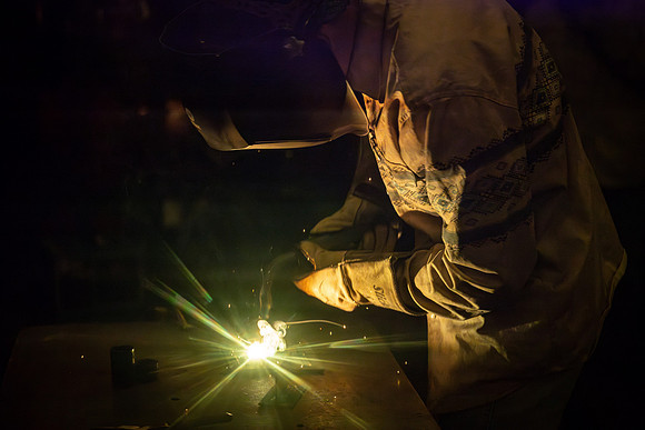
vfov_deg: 19.5
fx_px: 1254
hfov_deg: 28.8
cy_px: 215
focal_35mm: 70
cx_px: 322
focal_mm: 70
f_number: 2.8
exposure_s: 1/1000
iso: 8000
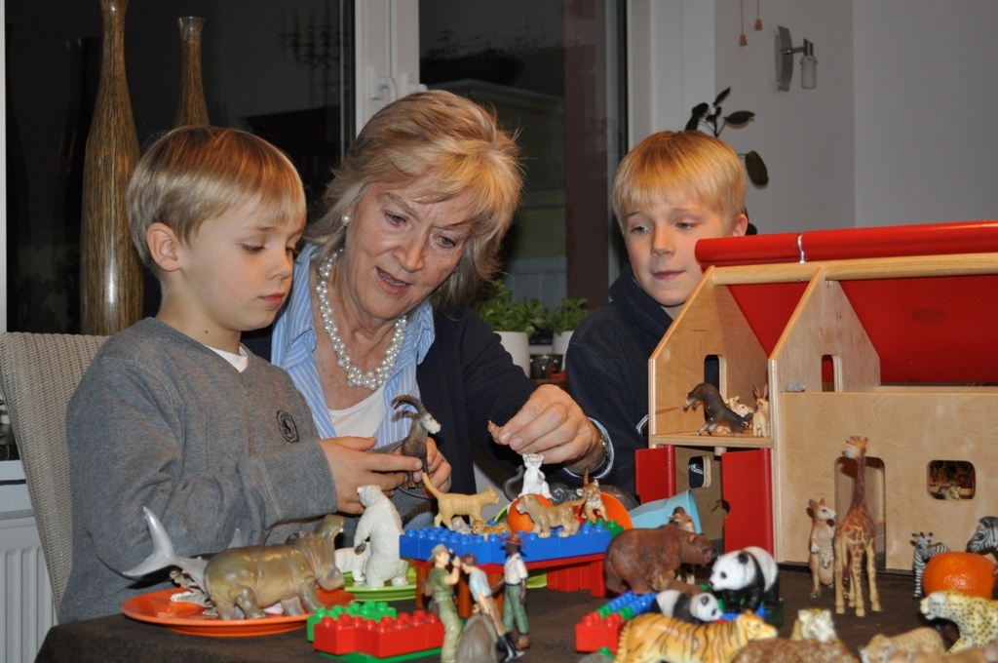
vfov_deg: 25.0
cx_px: 499
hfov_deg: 36.9
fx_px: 1495
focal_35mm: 54
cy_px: 332
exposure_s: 1/60
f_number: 5
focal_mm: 36
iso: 800
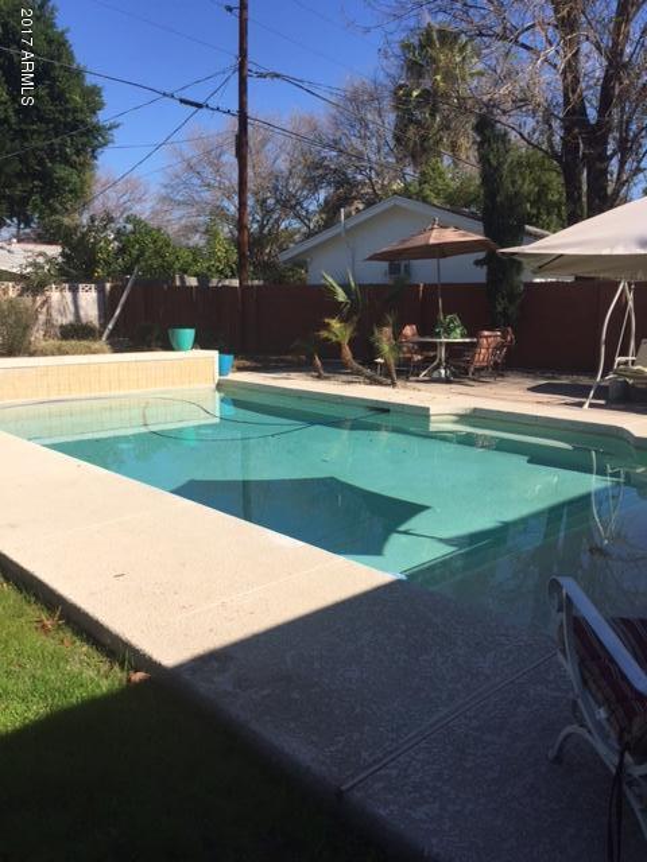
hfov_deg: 48.2
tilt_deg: -8.2
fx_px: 723
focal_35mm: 29
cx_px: 324
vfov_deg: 61.7
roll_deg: -0.3
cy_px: 431
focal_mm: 4.15
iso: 32
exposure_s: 1/2475
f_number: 2.2
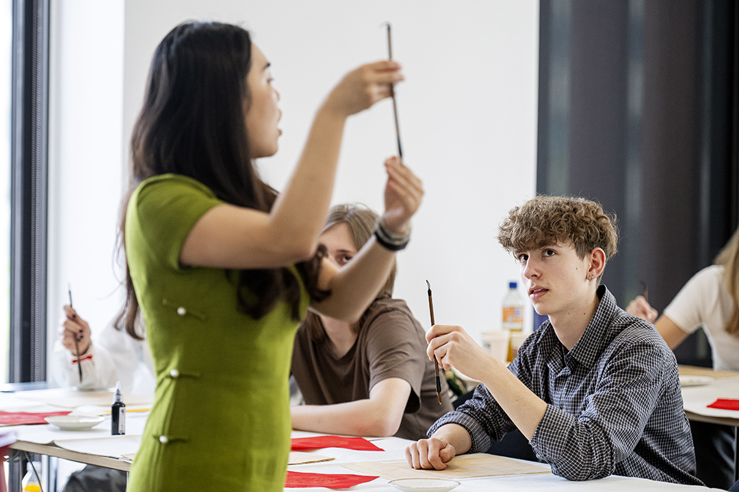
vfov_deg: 10.2
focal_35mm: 135
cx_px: 370
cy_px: 246
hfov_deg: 15.2
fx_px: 2771
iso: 1250
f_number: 3.2
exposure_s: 1/320
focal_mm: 135
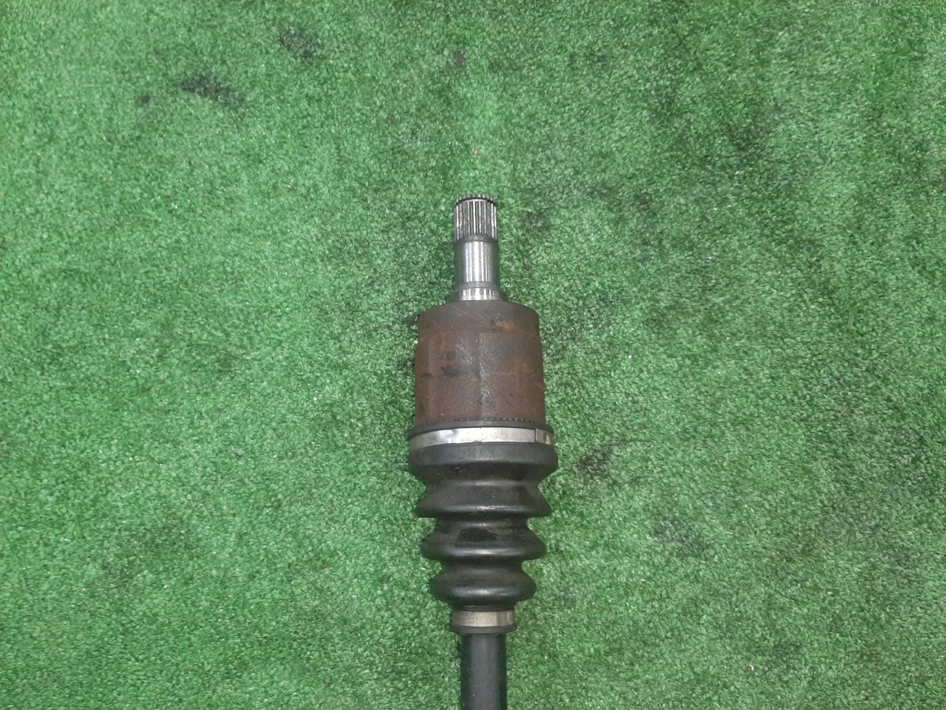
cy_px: 355
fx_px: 711
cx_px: 473
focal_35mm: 26
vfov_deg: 53.1
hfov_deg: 67.3
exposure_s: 1/33
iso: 187
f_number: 1.7
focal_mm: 3.93
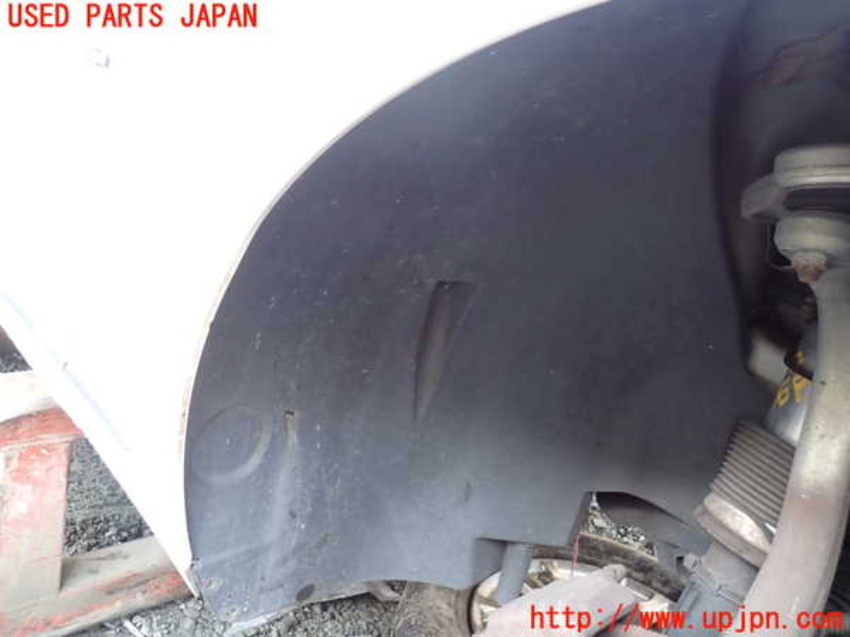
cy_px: 318
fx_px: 614
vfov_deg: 54.9
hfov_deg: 69.4
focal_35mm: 25
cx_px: 425
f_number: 2
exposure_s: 1/60
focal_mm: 4.5
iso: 160
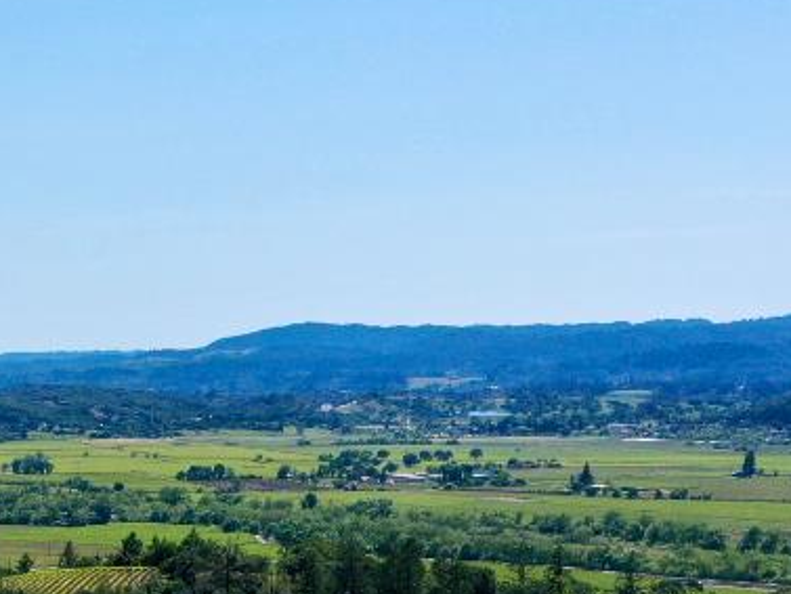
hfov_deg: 17.8
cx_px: -44
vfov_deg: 12.8
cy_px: 1018
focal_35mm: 107
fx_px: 2446
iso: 100
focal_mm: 10.26
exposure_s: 1/500
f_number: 6.3
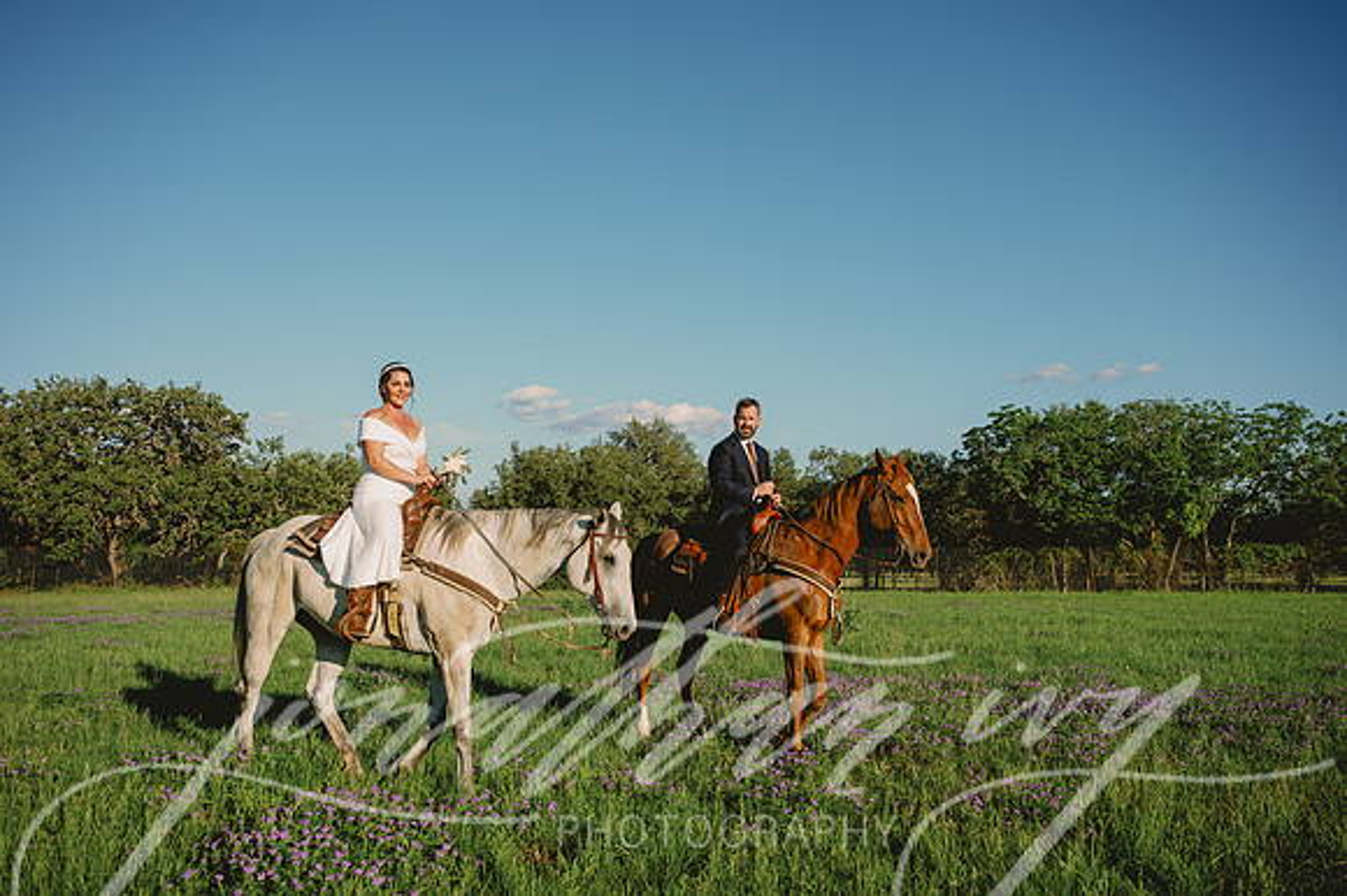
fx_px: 1141
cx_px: 674
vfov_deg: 42.9
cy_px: 448
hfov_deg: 61.1
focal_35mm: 30
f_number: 4.5
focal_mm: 30.5
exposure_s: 1/640
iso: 80
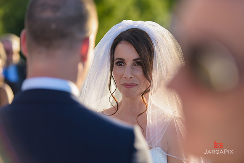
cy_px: 82
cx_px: 122
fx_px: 827
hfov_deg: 16.8
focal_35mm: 122
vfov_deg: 11.2
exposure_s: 1/1600
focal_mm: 122
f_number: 3.2
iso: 200
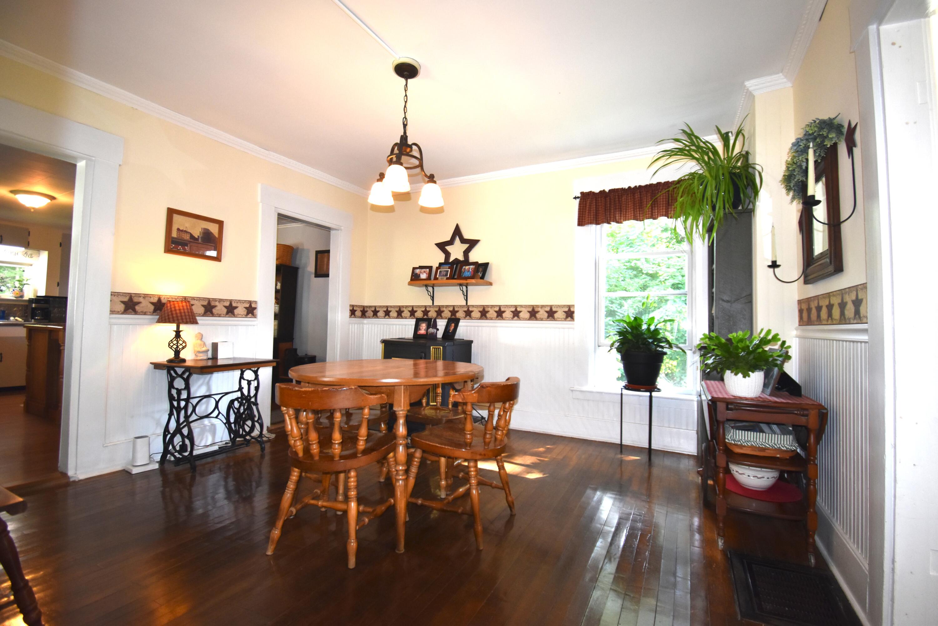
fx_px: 391
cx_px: 469
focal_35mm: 15
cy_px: 313
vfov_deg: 77.3
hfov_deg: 100.4
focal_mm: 10
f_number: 5
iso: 800
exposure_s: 1/100
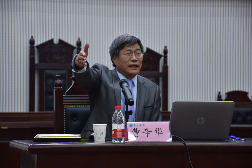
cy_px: 84
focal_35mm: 120
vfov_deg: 11.4
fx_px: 840
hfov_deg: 17.1
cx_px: 126
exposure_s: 1/30
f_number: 5.6
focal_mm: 80
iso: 400
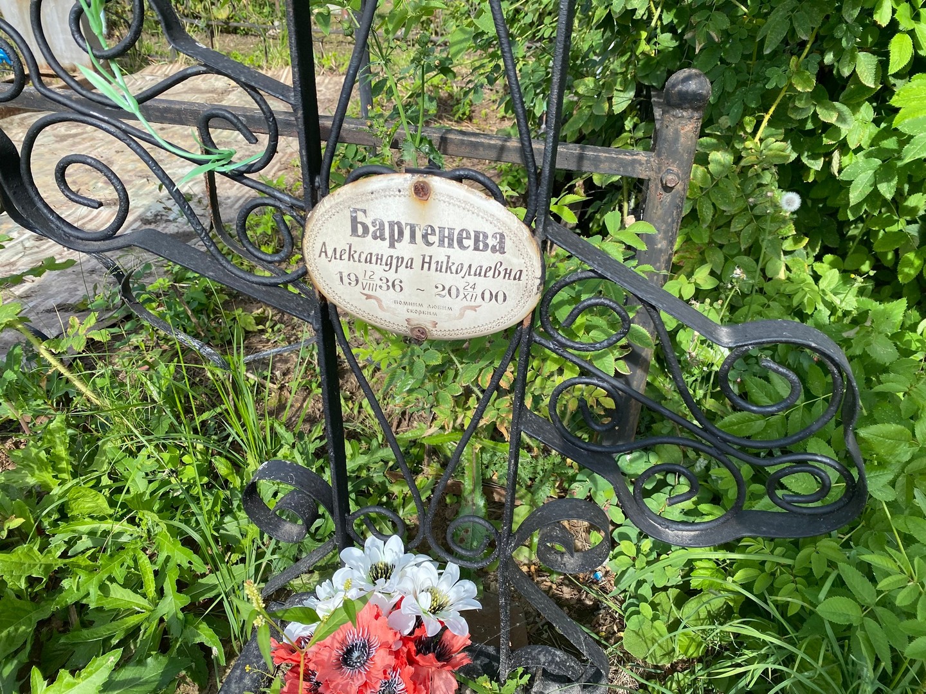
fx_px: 696
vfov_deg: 53.1
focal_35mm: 26
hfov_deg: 67.3
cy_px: 347
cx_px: 463
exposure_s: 1/927
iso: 32
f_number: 1.8
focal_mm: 4.25
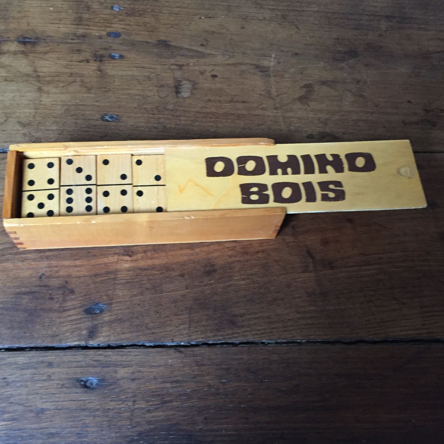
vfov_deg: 47.2
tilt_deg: -66.7
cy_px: 225
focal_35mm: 35
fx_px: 508
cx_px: 208
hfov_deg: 47.2
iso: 250
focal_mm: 4.15
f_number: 2.2
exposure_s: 1/17
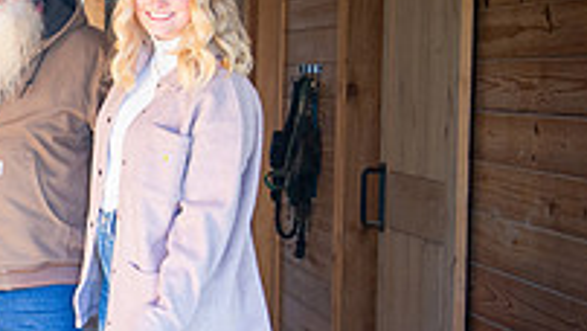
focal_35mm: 114
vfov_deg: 10.7
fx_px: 1776
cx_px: -201
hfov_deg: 17.5
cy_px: 154
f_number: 5
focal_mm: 38
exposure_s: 1/60
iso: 1250
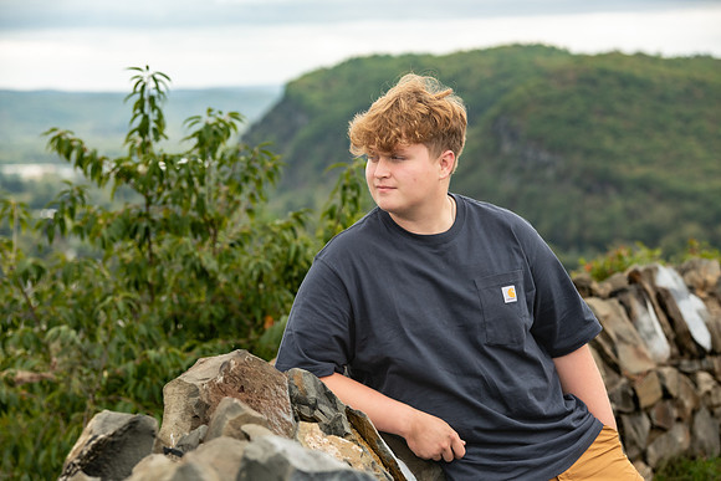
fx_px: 2444
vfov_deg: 11.2
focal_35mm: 122
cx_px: 360
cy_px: 240
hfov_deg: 16.8
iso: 320
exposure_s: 1/320
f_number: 5.6
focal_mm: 122
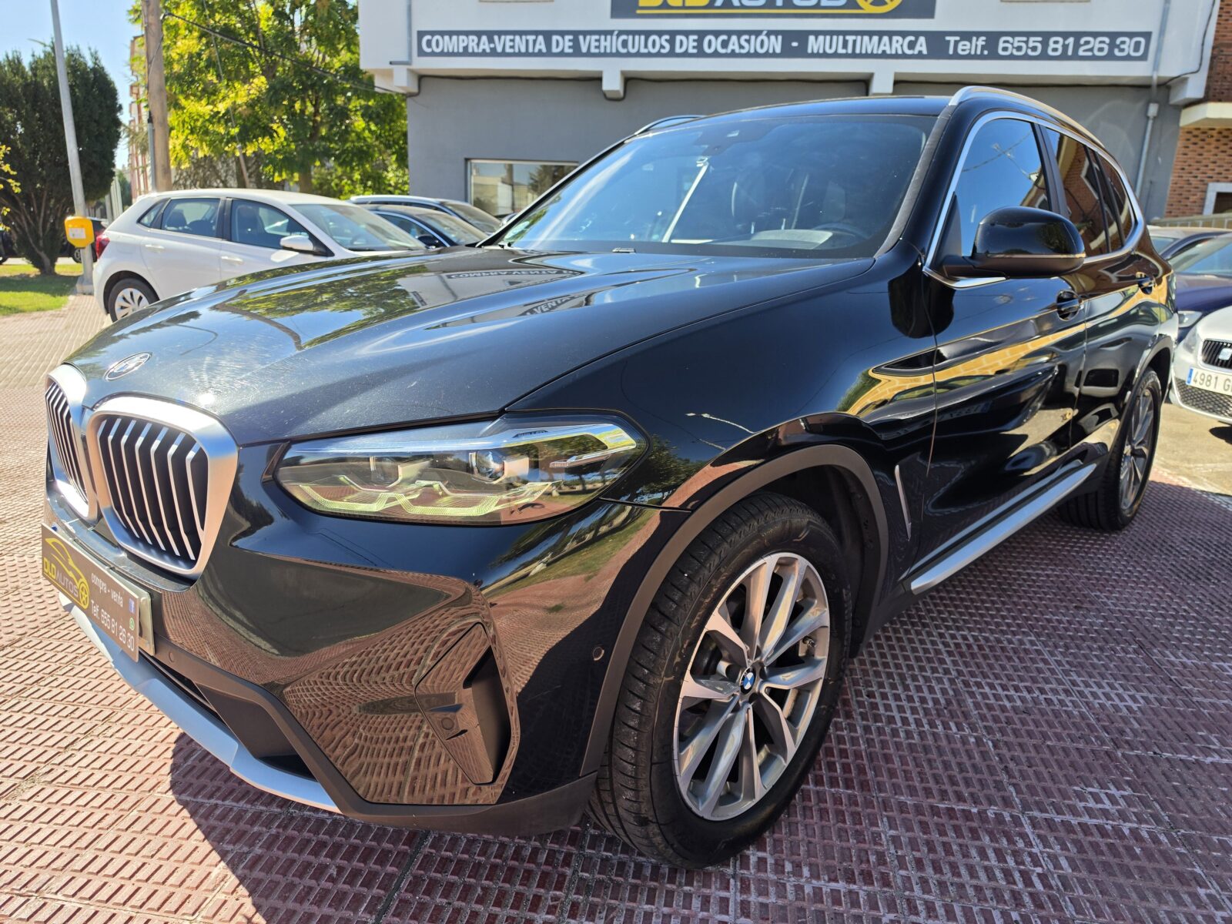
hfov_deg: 73.9
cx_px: 616
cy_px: 462
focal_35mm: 23
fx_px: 819
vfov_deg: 58.9
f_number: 1.4
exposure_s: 1/2859
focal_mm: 6.5
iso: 64
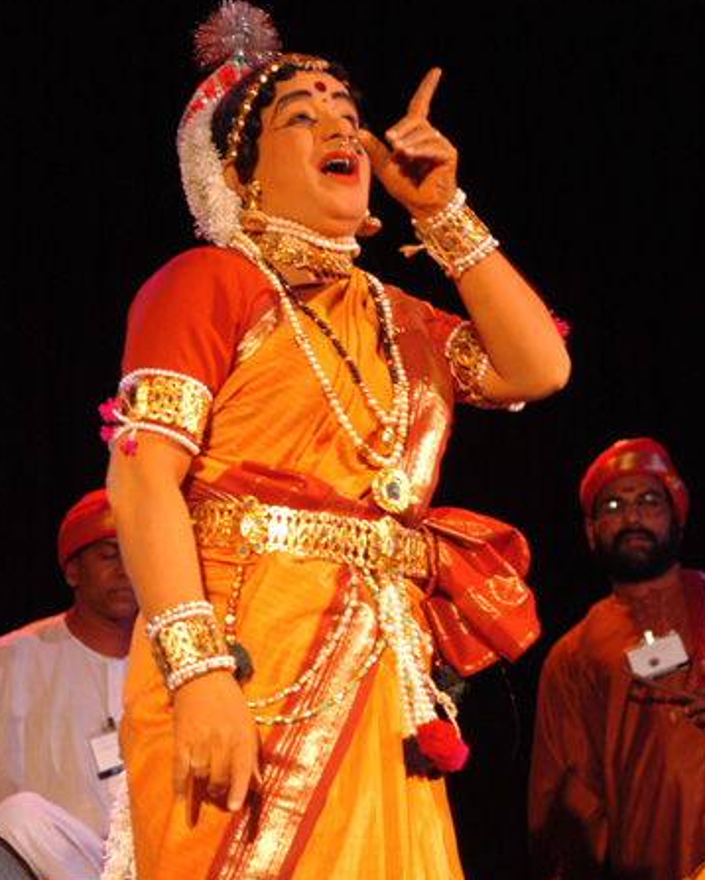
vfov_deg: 18.5
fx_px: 2701
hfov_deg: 14.9
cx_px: 350
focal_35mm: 104
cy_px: 358
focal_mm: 55
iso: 800
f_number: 2.8
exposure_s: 1/100
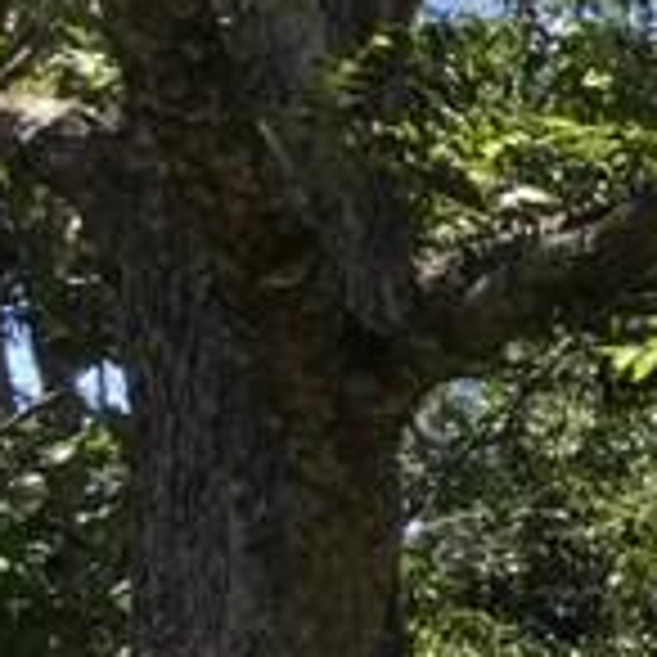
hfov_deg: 7.9
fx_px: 4123
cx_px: 1958
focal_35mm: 192
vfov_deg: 8.9
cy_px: 1026
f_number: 2.4
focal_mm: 3.3
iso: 25
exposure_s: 1/482
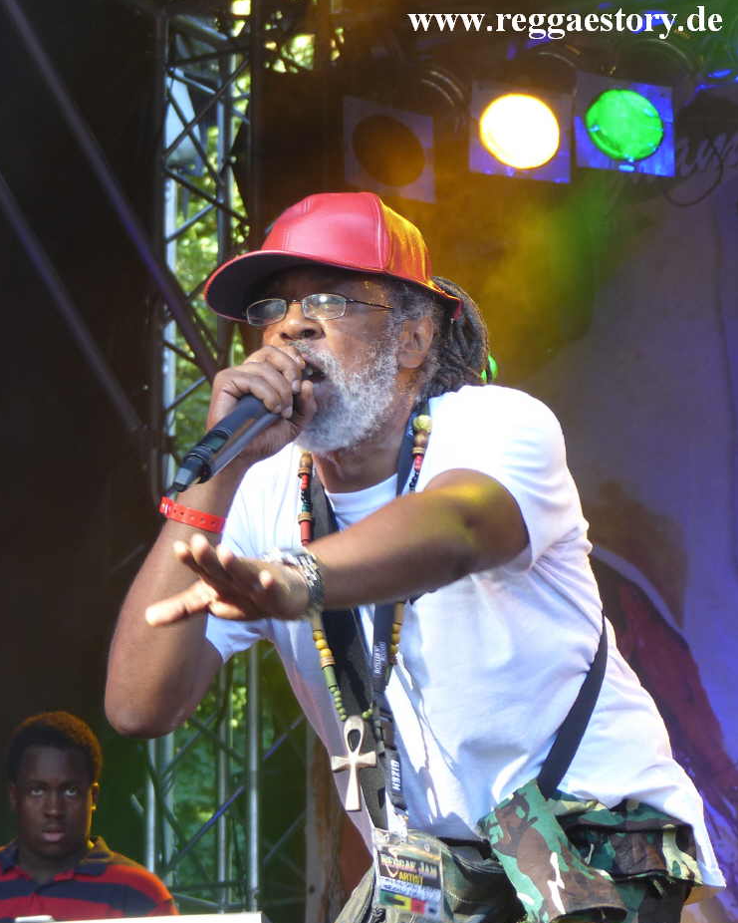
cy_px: 495
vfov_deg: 16.3
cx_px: 367
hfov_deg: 13.1
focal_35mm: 118
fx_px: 3221
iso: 100
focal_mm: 20.1
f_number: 2.8
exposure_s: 1/80
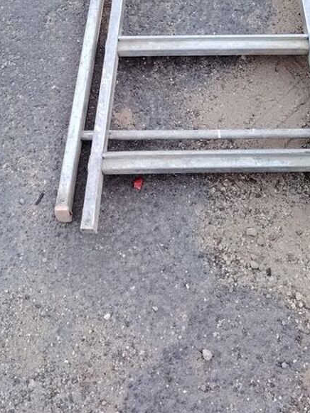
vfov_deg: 31.5
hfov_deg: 26.4
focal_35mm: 55
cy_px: -27
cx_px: 212
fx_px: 657
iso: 128
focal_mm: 5.25
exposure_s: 1/100
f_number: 1.75
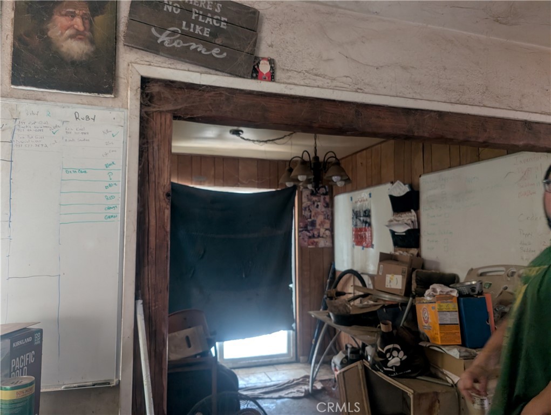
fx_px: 382
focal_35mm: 24
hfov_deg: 71.5
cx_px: 276
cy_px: 208
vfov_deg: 56.9
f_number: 1.68
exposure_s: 1/60
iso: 728
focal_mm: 6.9
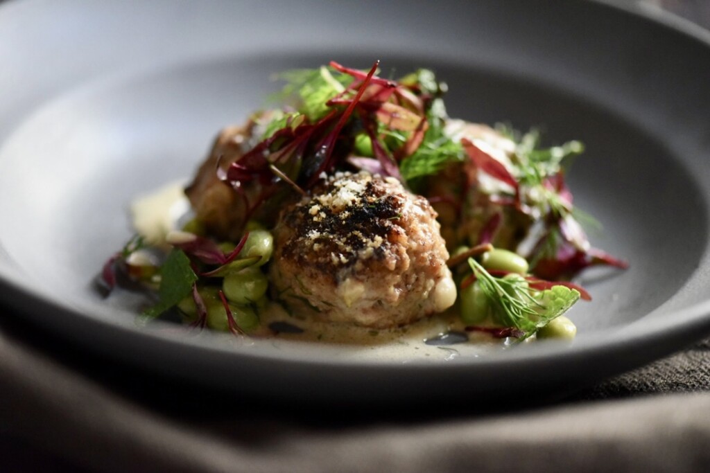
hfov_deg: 19.5
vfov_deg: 13.0
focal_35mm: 105
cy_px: 236
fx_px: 2071
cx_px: 355
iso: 8000
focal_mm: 105
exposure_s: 1/200
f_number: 3.5
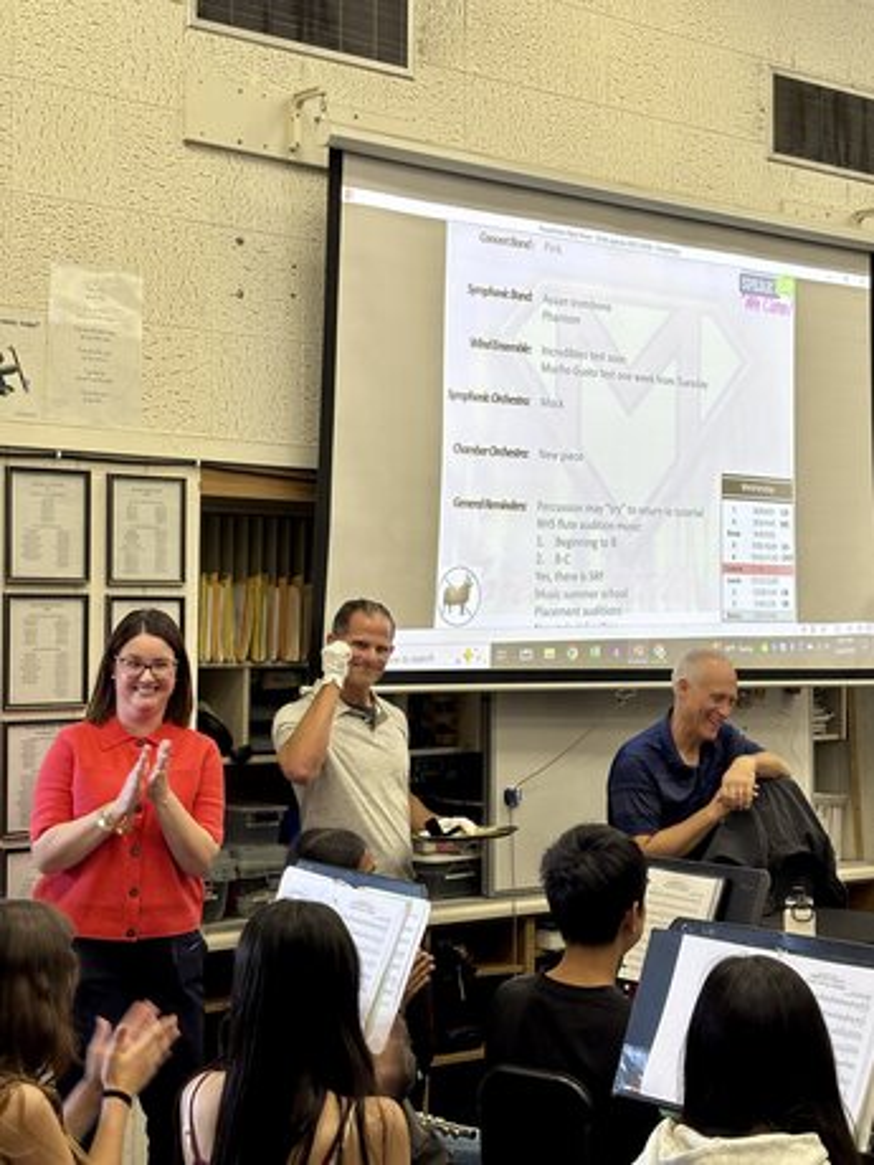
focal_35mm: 52
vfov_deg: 36.8
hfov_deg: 28.0
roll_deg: -1.8
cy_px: 582
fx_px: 1751
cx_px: 437
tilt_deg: +4.2
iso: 64
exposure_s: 1/60
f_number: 1.6
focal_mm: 5.96
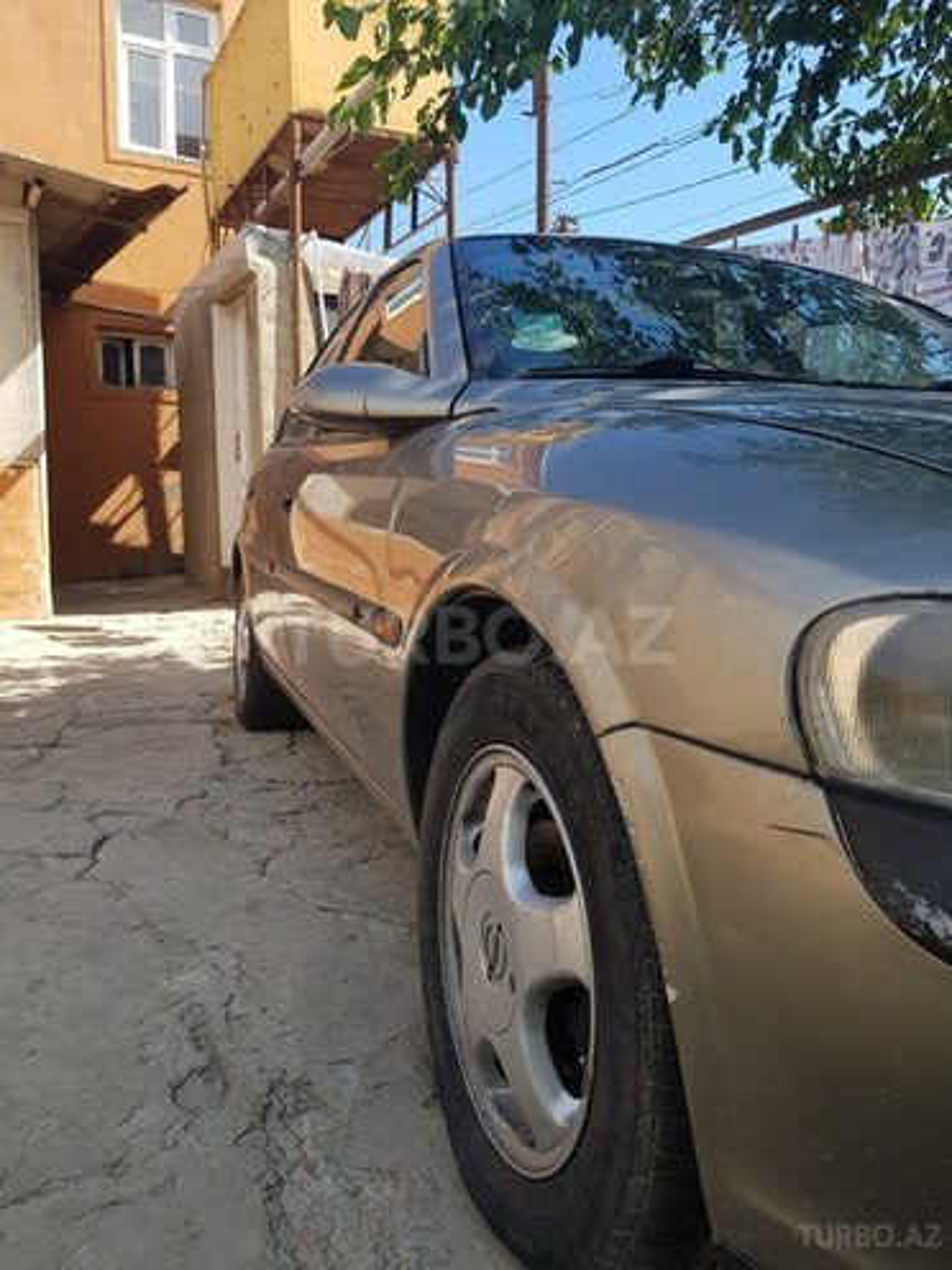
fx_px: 953
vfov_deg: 67.3
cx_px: 476
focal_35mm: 26
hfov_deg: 53.1
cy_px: 635
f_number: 1.7
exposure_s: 1/884
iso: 40
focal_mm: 4.2
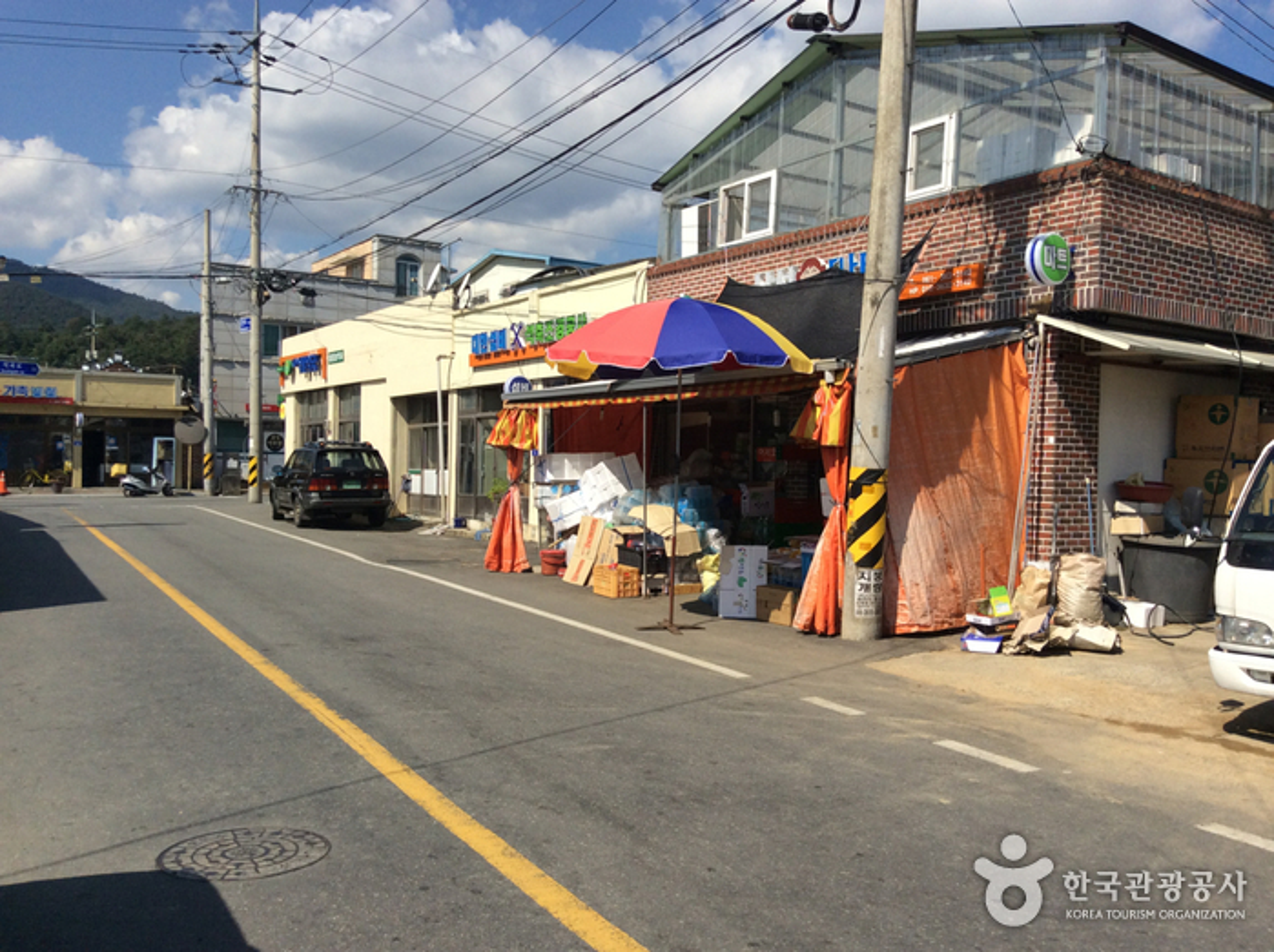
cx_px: 637
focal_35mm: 33
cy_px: 476
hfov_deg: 55.4
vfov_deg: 42.8
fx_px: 1213
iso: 32
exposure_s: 1/2119
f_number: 2.4
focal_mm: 3.3
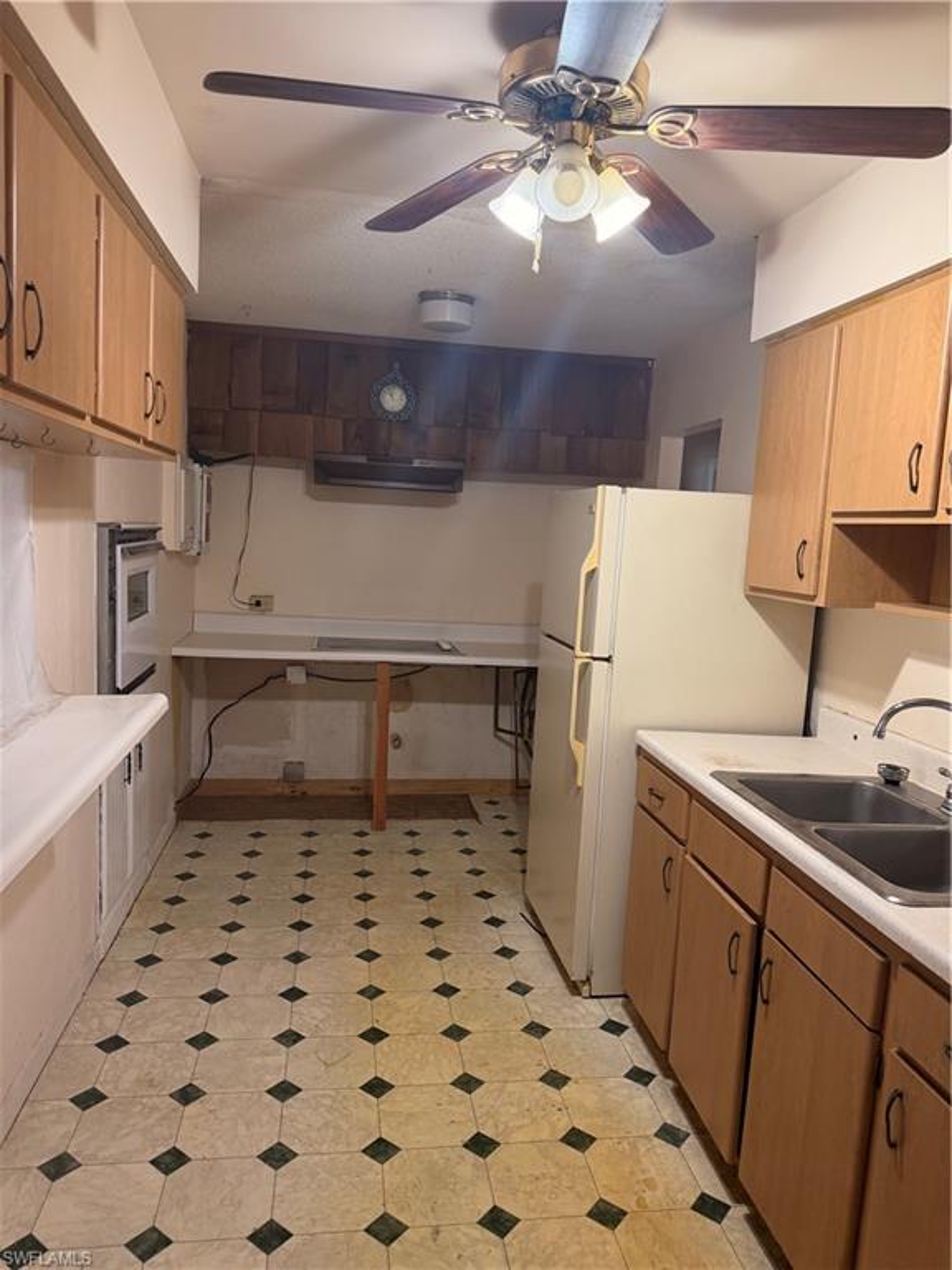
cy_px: 635
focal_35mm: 24
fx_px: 880
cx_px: 476
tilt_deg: -7.2
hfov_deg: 56.8
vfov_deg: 71.6
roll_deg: -2.9
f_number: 1.78
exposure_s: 1/90
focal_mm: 6.76
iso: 200
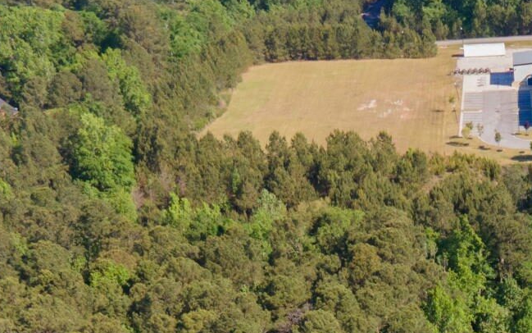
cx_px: 661
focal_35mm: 98
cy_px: 753
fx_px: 1421
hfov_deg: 19.8
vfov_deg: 11.5
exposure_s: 1/320
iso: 100
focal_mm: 4.5
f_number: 2.8
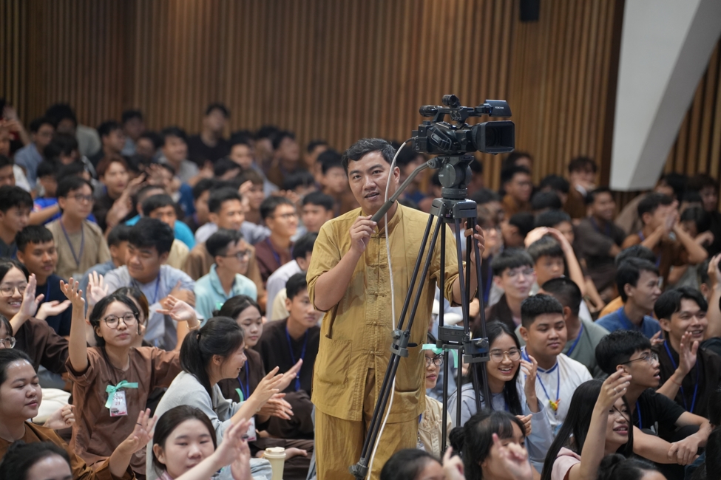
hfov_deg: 16.7
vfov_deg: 11.1
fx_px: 2463
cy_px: 240
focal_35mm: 123
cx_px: 360
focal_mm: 123
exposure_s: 1/160
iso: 2000
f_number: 2.8
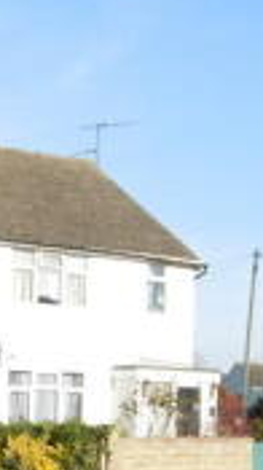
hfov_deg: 10.4
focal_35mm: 109
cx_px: 471
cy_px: 337
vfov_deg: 19.5
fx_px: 1356
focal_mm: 5.3
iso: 125
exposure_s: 1/1000
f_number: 3.2
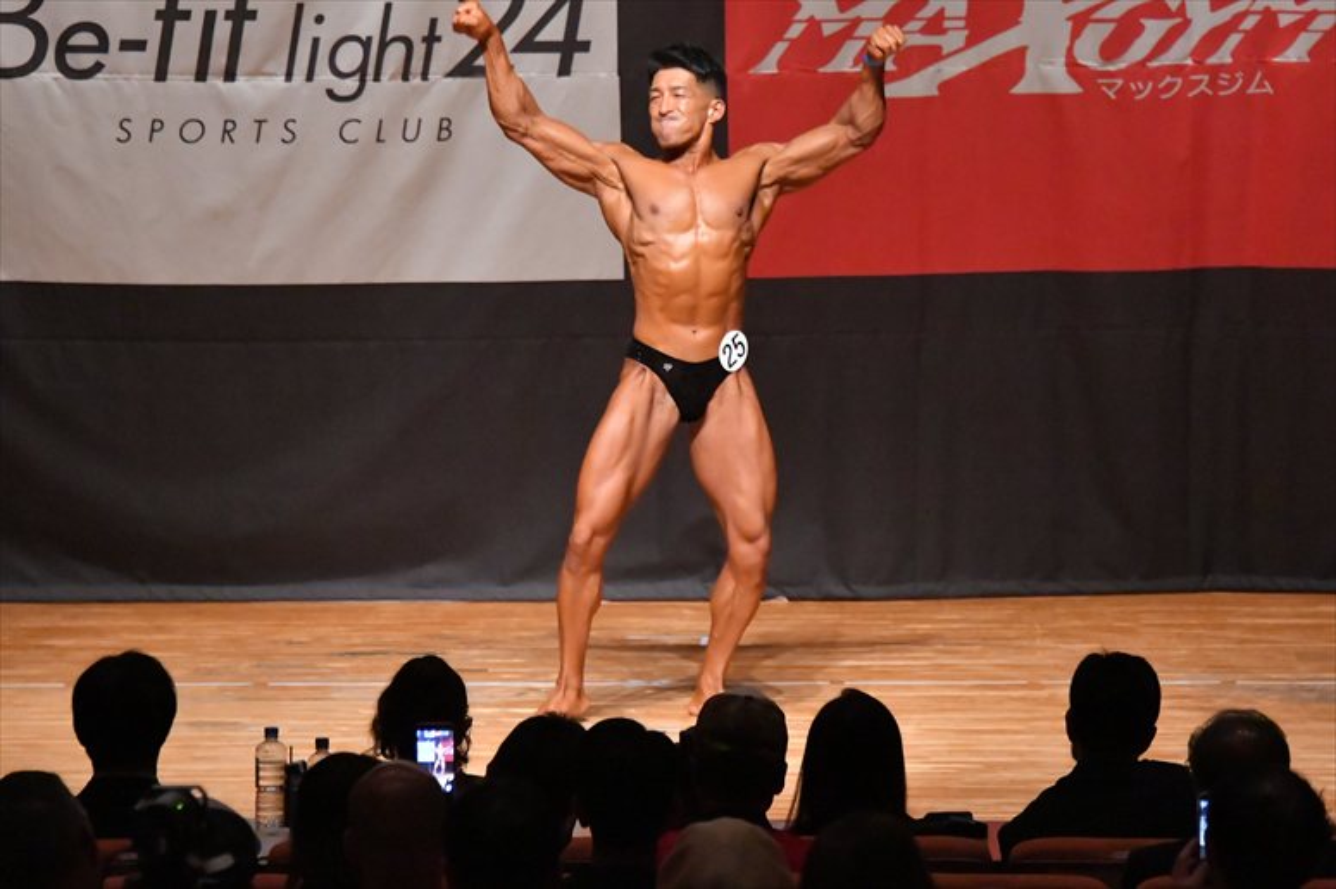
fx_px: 8902
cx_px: 668
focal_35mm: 240
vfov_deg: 5.7
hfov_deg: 8.6
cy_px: 444
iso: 12800
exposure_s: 1/400
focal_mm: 160
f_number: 5.6
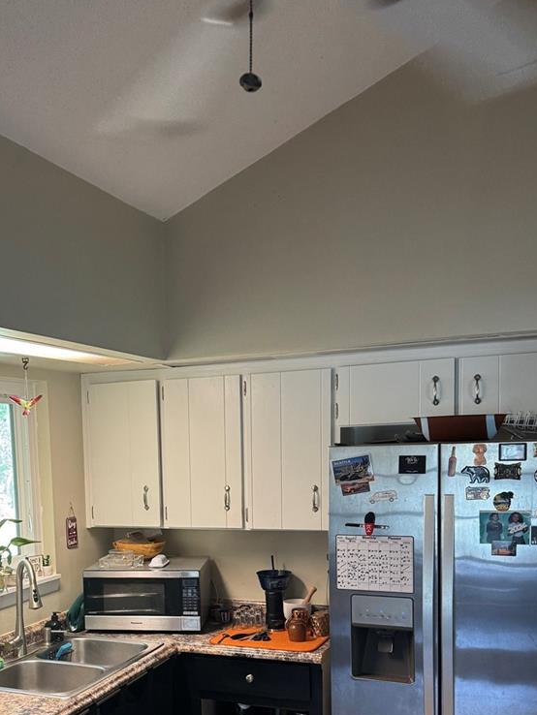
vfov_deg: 46.6
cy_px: 512
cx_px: 156
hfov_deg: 36.2
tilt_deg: -5.9
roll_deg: +2.0
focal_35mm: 39
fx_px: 806
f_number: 1.78
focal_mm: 6.76
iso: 320
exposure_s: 1/60
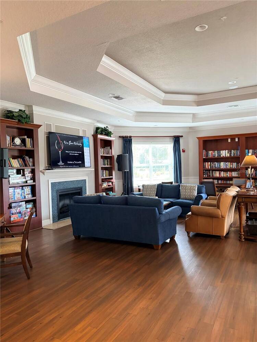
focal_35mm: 26
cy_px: 171
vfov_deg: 67.3
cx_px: 128
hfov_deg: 53.1
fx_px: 257
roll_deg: +1.3
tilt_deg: -2.3
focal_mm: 5.96
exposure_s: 1/60
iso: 200
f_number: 1.6
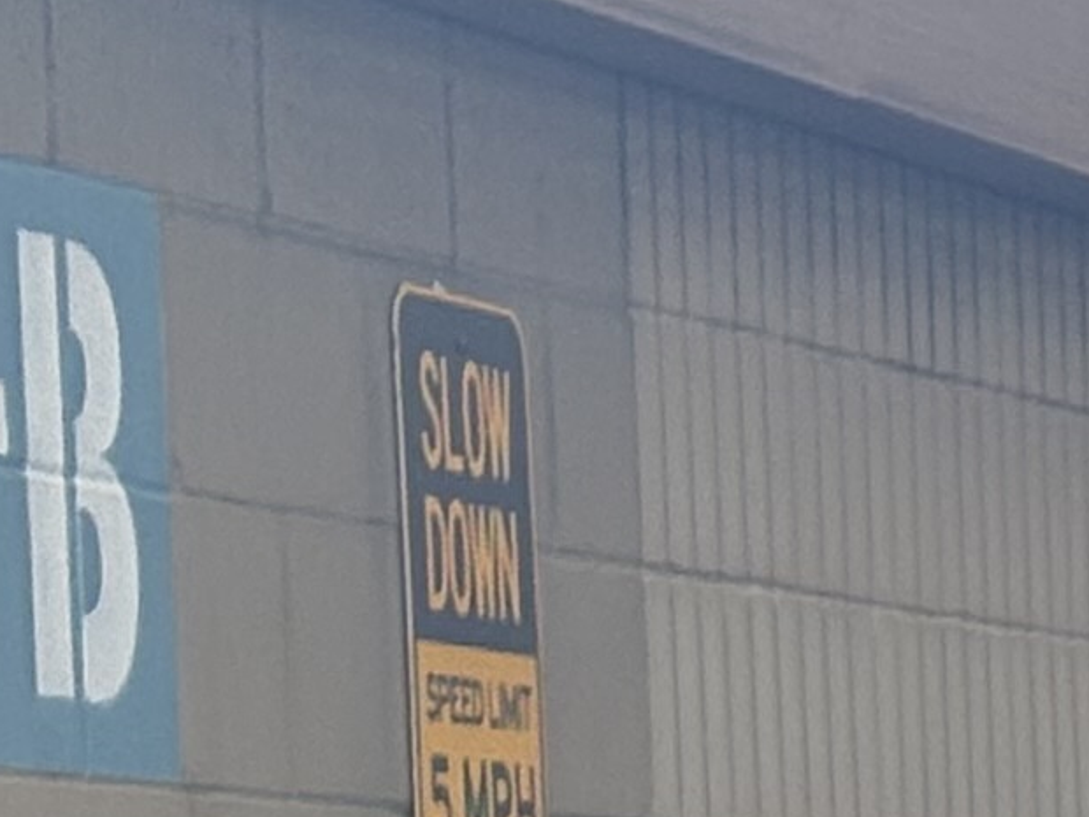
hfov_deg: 5.5
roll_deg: +1.3
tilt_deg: -5.8
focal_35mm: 338
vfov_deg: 4.3
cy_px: 2147
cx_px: 3235
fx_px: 10633
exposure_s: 1/304
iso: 50
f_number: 1.6
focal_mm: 5.96
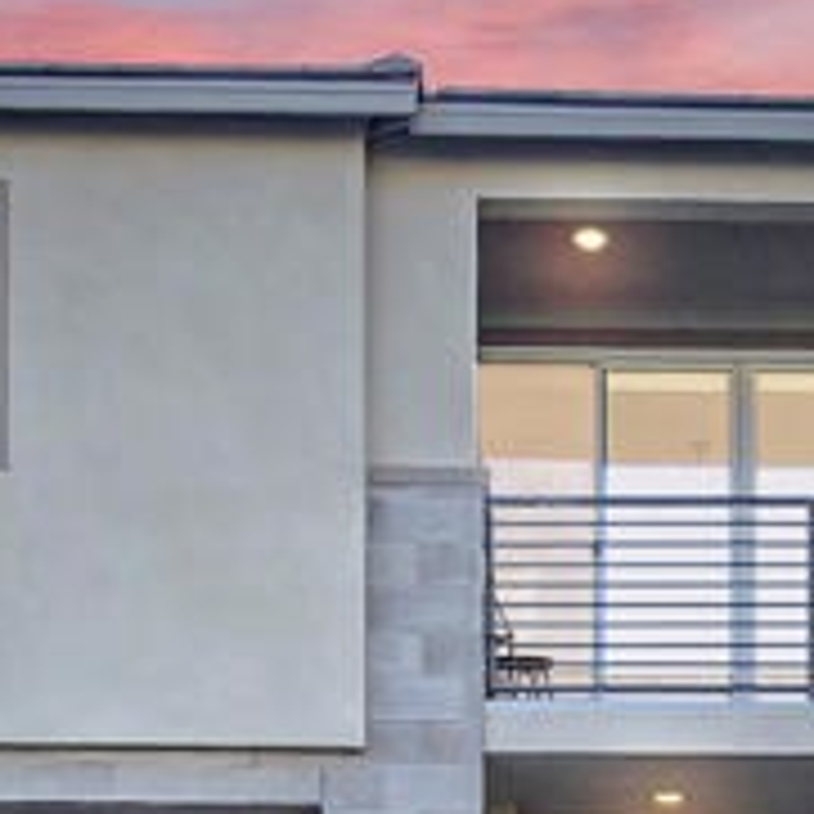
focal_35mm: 65
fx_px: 1729
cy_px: 1088
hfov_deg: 26.3
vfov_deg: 23.2
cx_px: 553
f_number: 2.2
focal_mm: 2.2
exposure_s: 1/914
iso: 50
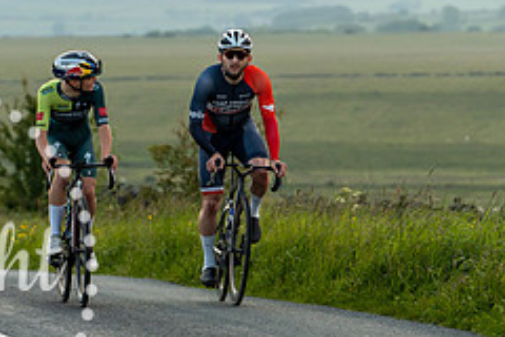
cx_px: 227
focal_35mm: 244
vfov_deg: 5.6
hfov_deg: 8.4
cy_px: 161
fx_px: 3423
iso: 400
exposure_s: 1/1250
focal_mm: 101
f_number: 3.2
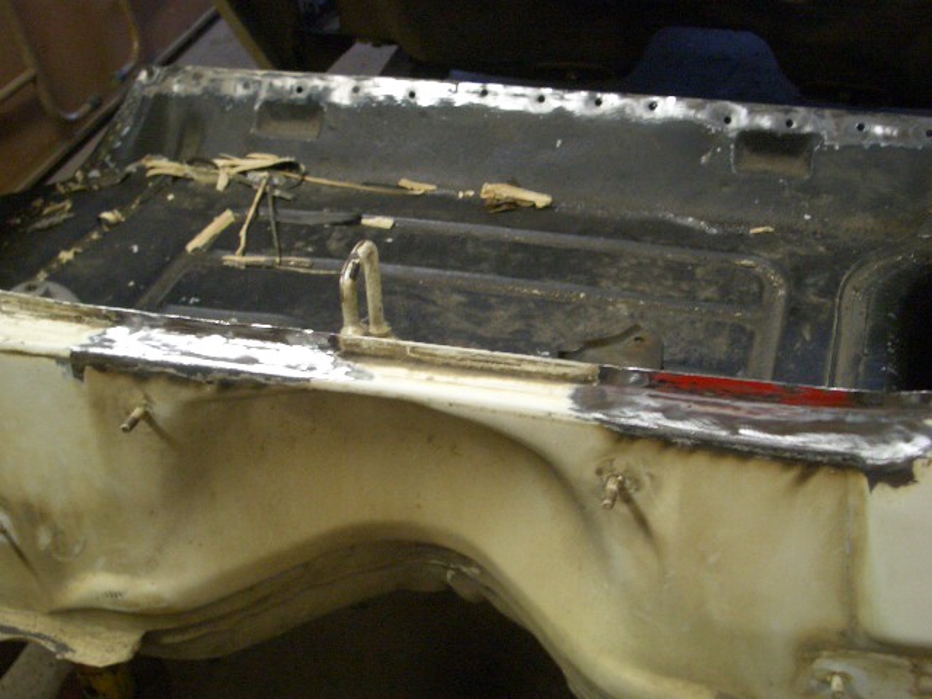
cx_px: 466
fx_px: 1319
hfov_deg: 38.9
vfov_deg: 29.7
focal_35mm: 49
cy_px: 350
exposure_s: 1/25
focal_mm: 8.2
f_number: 3.1
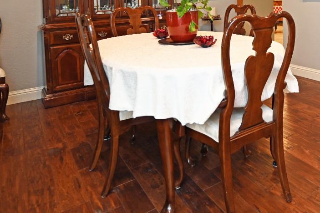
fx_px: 284
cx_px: 264
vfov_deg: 37.5
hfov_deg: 54.0
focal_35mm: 32
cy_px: 9
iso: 640
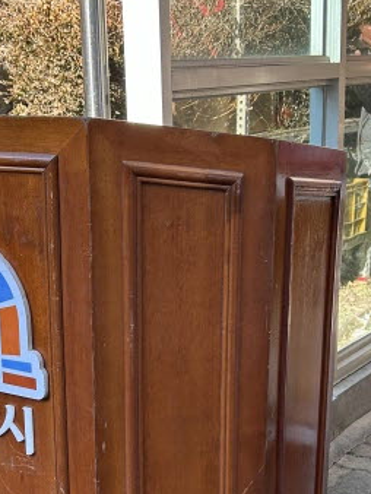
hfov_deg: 22.8
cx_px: 104
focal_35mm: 64
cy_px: 348
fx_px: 913
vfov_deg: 29.9
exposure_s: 1/488
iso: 50
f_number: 1.5
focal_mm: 5.7
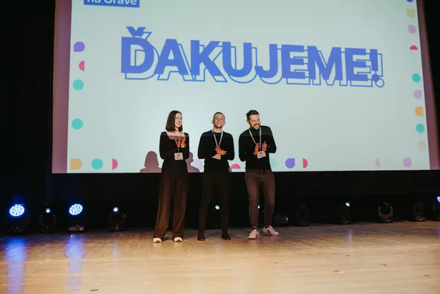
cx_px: 220
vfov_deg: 37.9
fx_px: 428
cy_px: 147
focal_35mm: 35
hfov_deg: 54.4
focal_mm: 35
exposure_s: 1/320
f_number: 2.8
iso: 2000
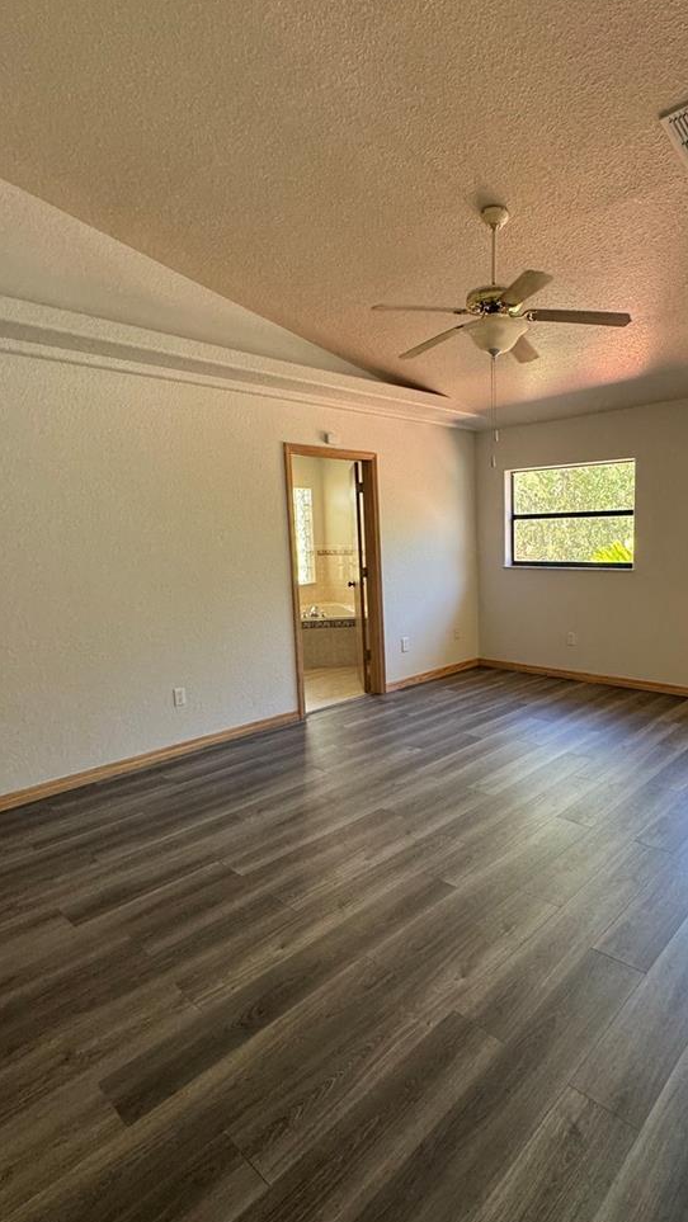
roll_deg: +2.4
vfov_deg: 89.6
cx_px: 428
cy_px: 601
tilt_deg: -7.4
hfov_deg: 57.7
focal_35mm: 19
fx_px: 616
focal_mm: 2.22
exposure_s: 1/120
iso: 160
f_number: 2.2
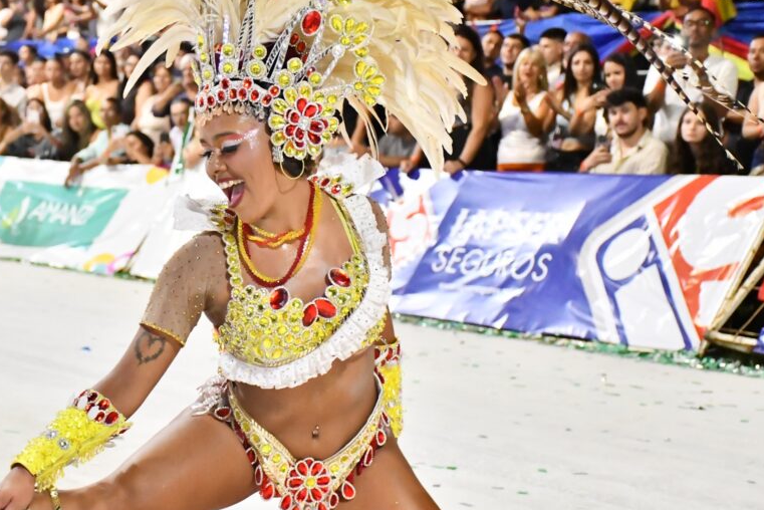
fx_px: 1868
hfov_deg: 23.0
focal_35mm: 88
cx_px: 279
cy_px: 291
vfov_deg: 15.5
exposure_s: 1/250
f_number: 4.5
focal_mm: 45
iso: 10000
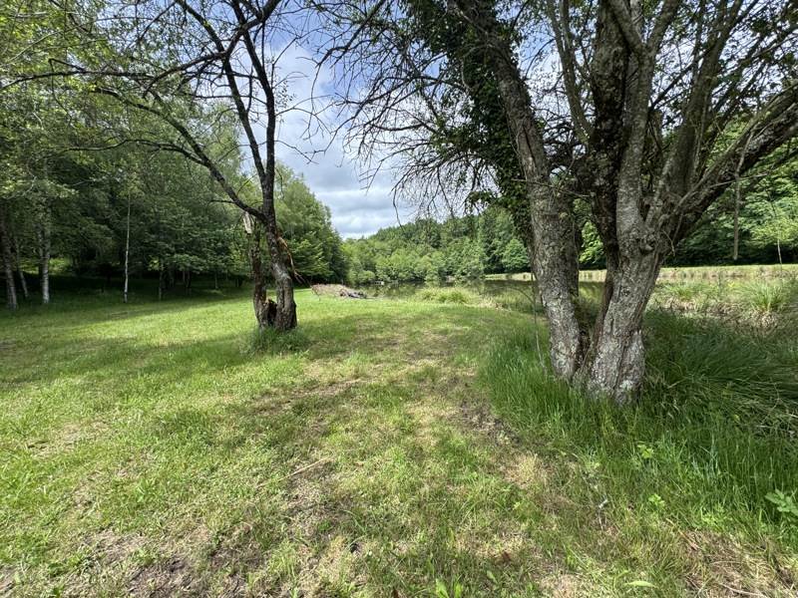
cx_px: 399
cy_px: 299
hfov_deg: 102.1
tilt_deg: -5.7
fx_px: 323
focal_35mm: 14
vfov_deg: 85.7
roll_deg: +1.0
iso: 40
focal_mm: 2.22
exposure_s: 1/525
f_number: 2.2
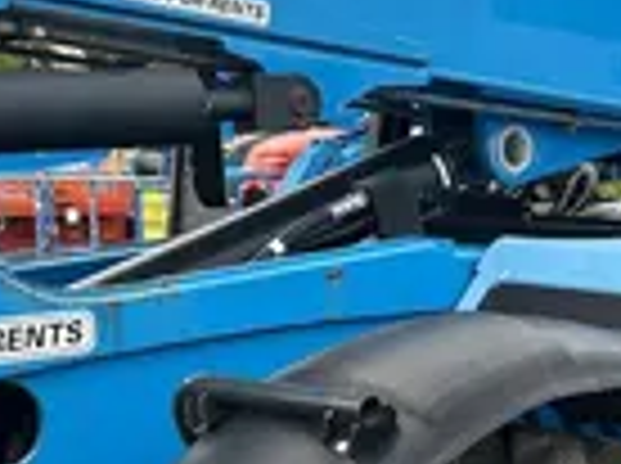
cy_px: 462
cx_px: 482
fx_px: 1862
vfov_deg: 14.0
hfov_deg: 18.8
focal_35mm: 104
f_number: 1.5
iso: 50
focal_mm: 5.7
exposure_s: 1/575
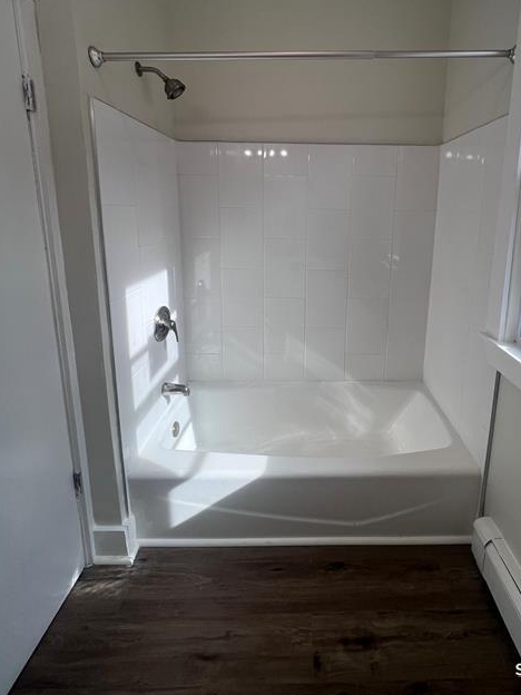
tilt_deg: -9.7
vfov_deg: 93.0
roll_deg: -1.7
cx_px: 308
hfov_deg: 77.4
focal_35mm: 16
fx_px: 321
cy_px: 271
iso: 32
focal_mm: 1.57
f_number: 1.8
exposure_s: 1/327
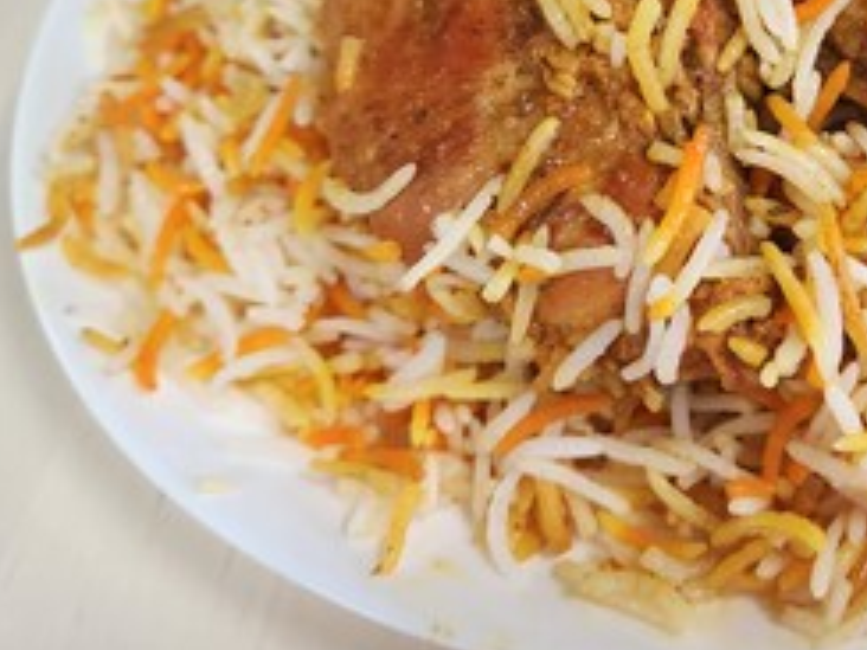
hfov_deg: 41.7
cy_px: 80
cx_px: 712
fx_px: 1077
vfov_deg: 32.1
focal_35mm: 43
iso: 160
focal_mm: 5.4
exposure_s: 1/180
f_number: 1.8
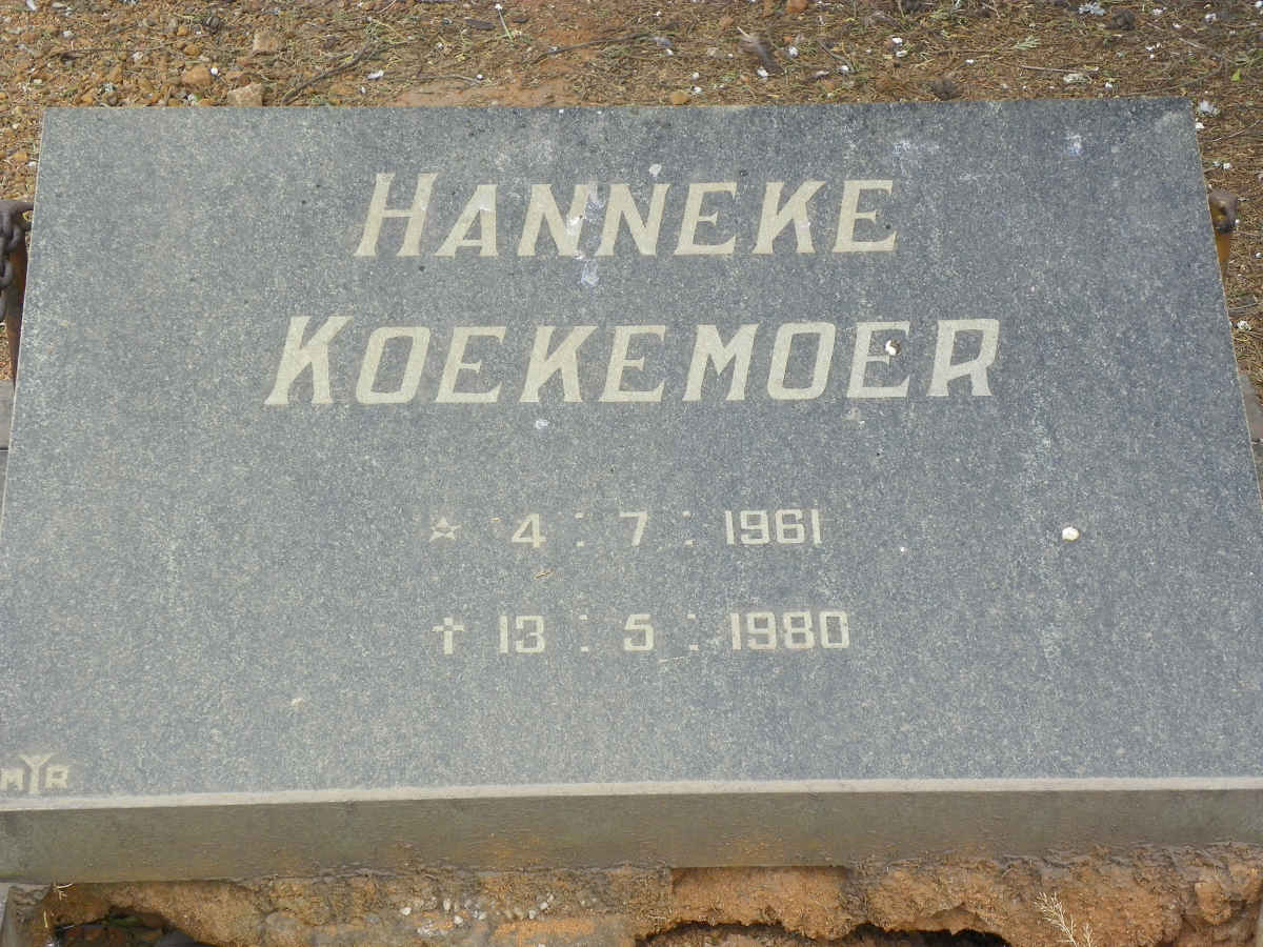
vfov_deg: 15.6
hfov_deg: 20.7
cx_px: 632
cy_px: 474
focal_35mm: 95
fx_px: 3466
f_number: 4
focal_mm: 16.9
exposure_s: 1/100
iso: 64
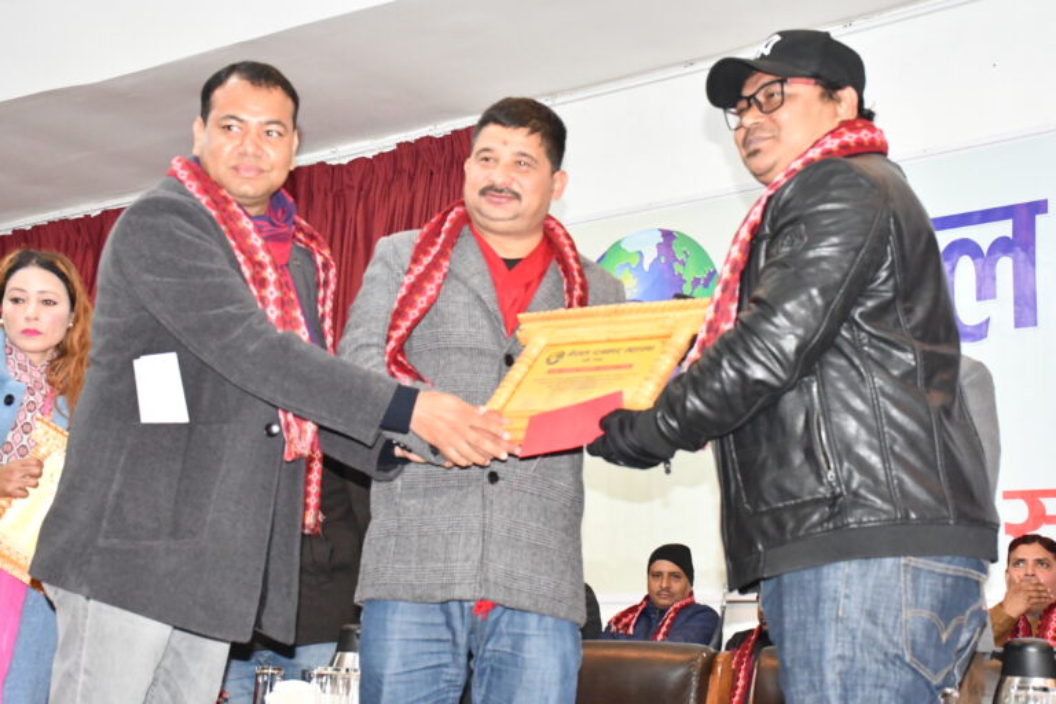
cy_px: 352
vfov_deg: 22.6
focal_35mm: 60
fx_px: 1760
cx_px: 528
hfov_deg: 33.4
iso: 5000
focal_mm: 40
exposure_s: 1/60
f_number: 4.5
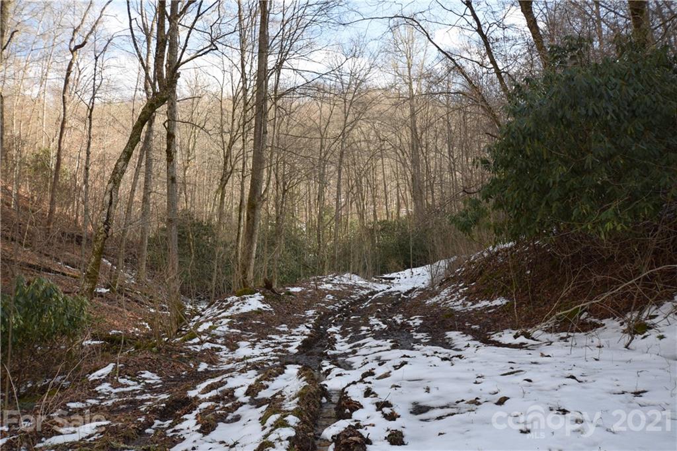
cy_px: 226
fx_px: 677
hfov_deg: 53.1
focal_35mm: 36
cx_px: 338
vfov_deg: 36.8
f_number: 8
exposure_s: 1/250
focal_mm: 24
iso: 400
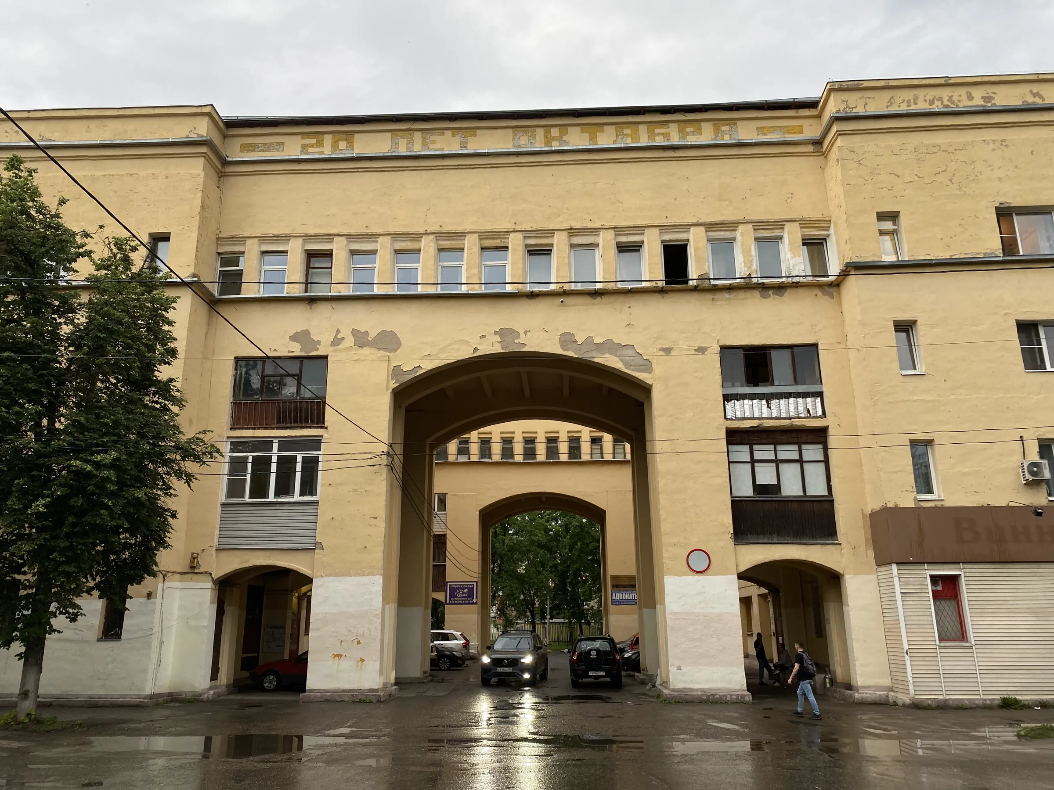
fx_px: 792
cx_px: 527
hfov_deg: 67.3
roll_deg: -0.5
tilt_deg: +16.4
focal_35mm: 26
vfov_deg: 53.1
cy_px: 395
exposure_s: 1/122
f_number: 1.8
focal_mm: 4.25
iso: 80
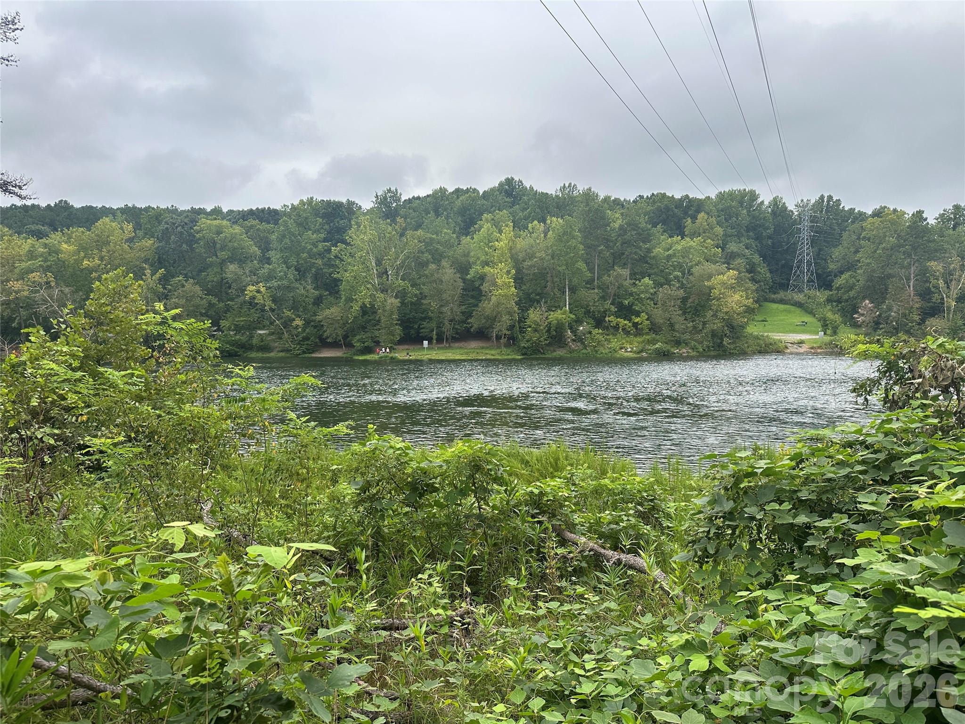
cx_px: 482
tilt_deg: -4.6
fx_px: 669
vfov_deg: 56.8
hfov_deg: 71.6
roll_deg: +0.8
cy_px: 362
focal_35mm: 24
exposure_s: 1/894
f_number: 1.78
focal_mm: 6.86
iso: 80
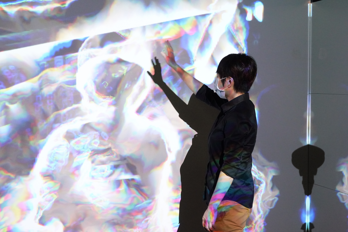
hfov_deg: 35.6
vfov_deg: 24.2
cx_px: 174
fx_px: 541
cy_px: 116
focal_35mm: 56
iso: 2000
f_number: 3.5
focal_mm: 20.49
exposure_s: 1/60
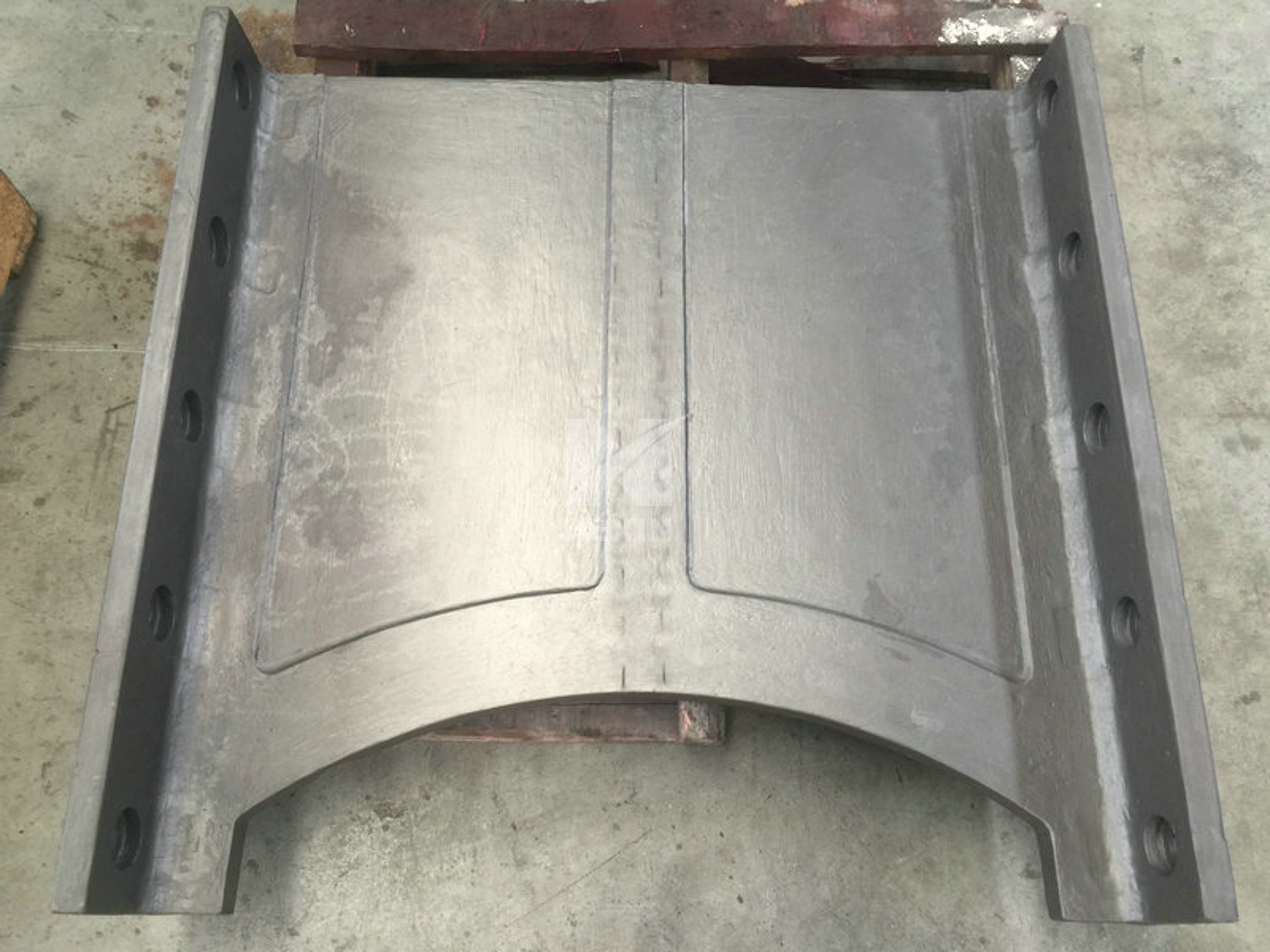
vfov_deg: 48.2
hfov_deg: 61.7
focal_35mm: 29
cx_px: 635
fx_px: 1064
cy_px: 476
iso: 50
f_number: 2.2
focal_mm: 4.15
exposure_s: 1/17
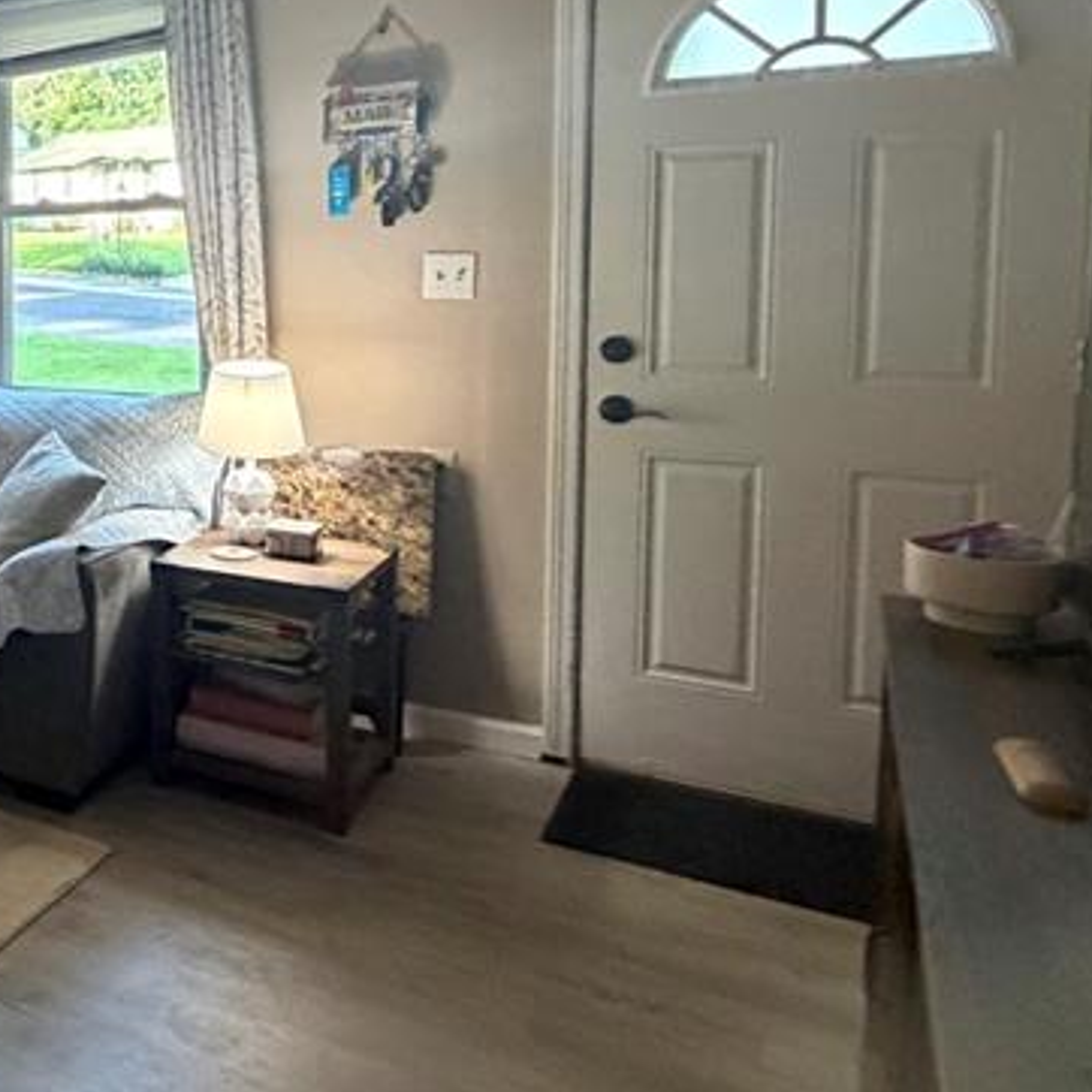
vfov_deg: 46.3
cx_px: -238
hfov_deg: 36.0
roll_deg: +2.0
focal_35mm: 35
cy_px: 347
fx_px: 1249
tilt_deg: -4.0
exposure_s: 1/60
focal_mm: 2.22
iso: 640
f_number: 2.2
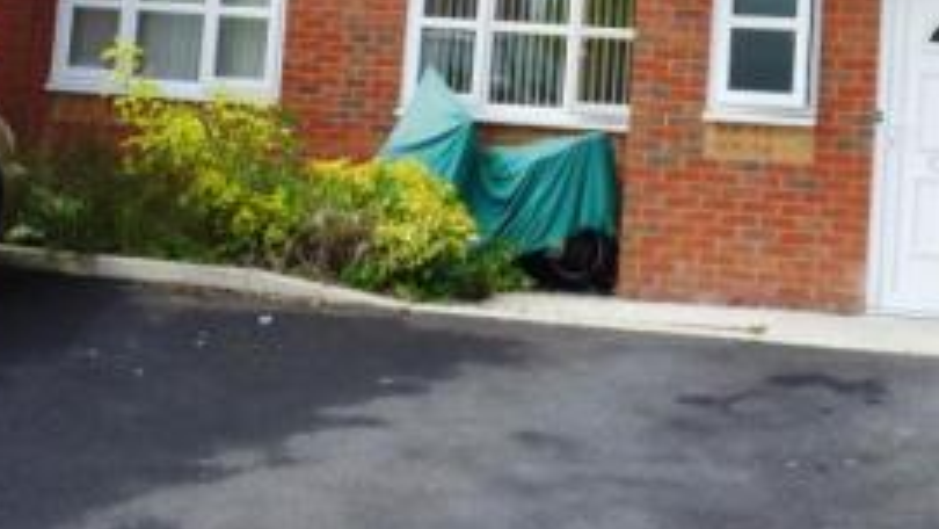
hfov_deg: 28.4
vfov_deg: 15.7
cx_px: 739
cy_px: -172
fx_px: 1818
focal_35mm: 73
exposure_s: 1/640
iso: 80
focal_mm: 5.5
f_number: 3.1
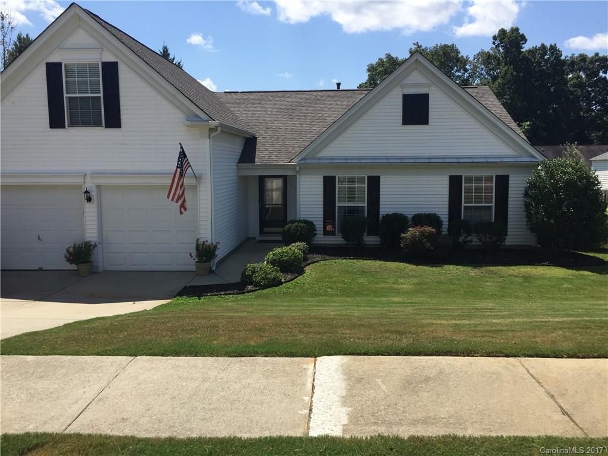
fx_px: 509
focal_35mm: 29
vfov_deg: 48.2
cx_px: 304
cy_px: 228
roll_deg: -1.6
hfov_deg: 61.7
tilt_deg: -5.8
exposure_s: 1/2198
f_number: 2.2
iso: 32
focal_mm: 4.15
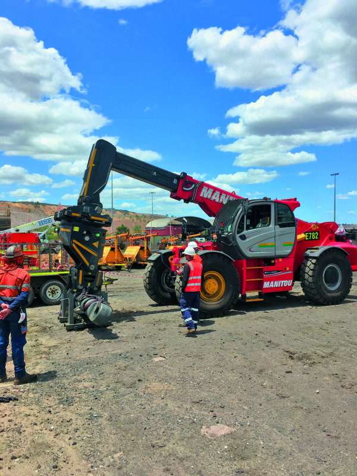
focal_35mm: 29
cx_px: 178
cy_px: 238
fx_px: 399
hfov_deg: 48.2
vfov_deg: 61.7
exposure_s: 1/2564
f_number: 2.2
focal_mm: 4.15
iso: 25
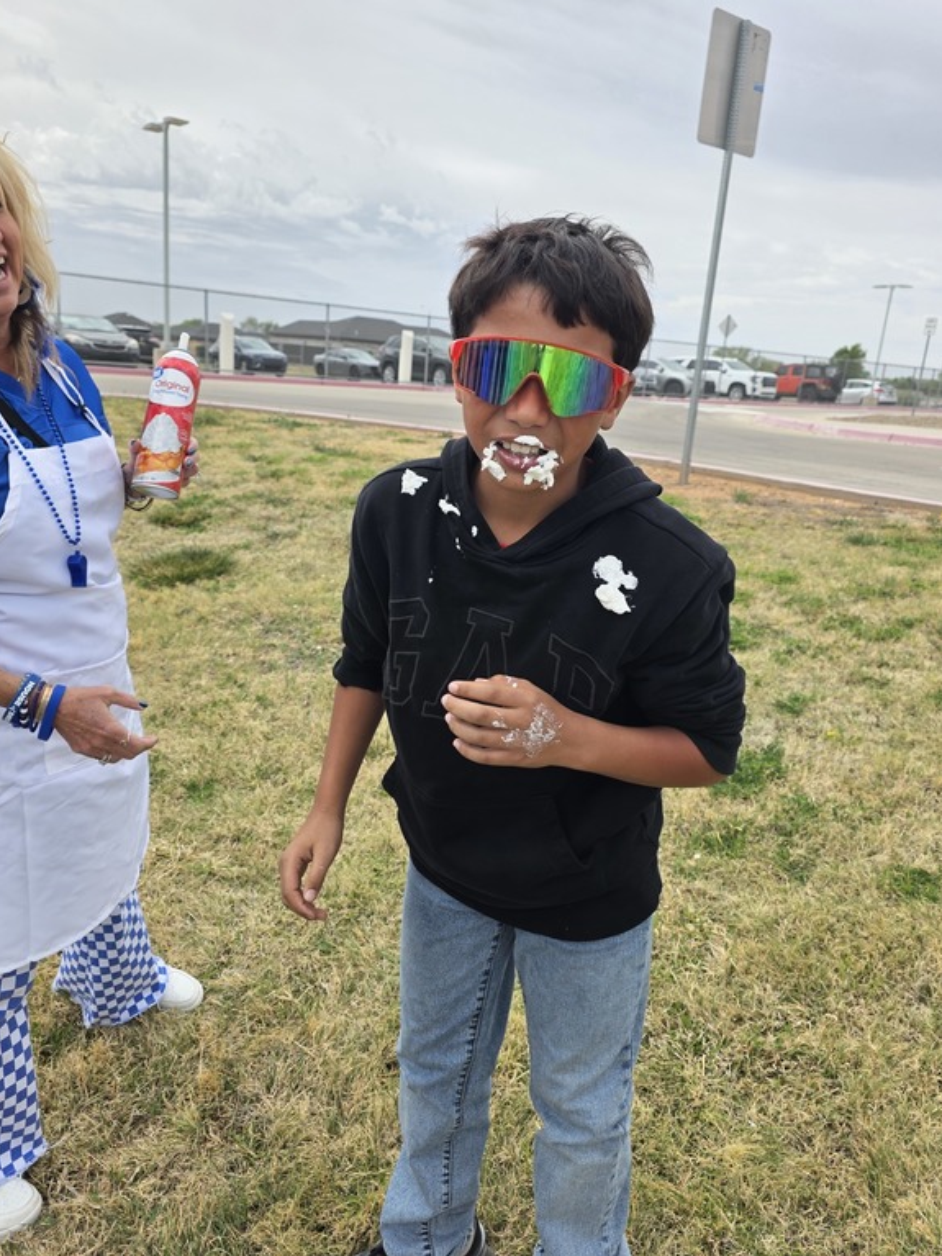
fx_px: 871
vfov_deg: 71.6
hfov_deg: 56.8
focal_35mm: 24
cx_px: 459
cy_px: 603
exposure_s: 1/5447
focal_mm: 6.3
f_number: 1.7
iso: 80
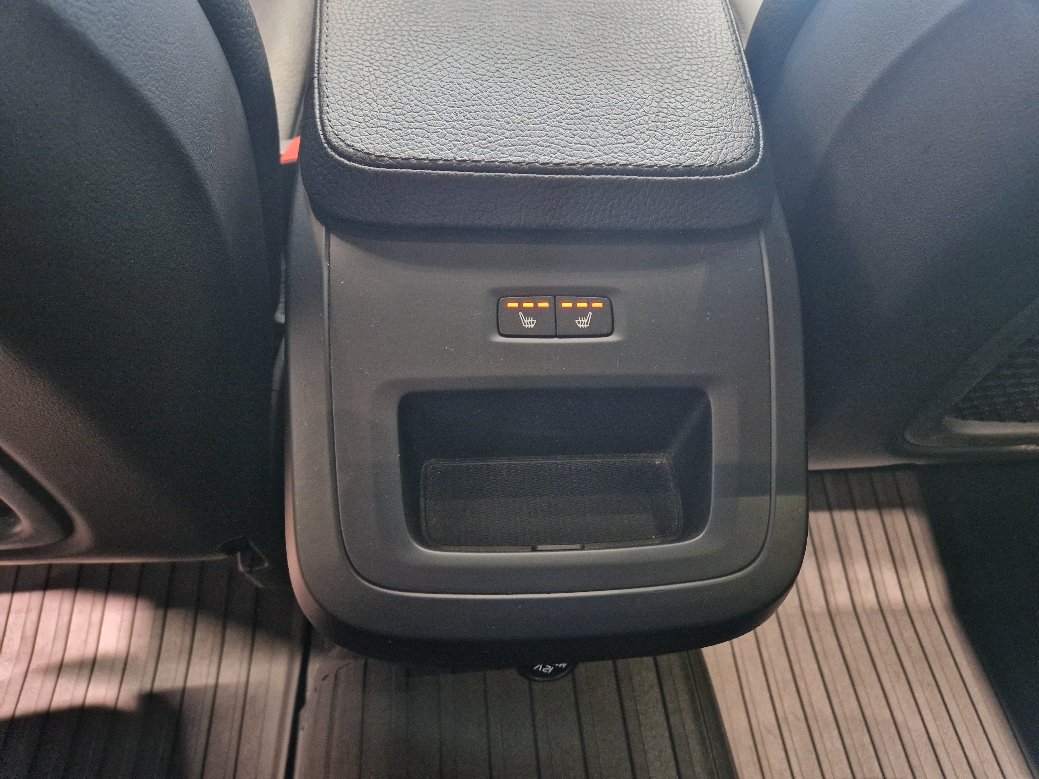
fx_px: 690
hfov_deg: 73.9
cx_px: 520
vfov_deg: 58.9
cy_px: 390
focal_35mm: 23
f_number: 1.8
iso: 640
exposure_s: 1/50
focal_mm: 5.4
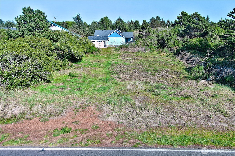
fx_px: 189
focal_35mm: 29
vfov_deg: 45.0
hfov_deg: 63.7
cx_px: 118
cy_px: 78
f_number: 2.8
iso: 100
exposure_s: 1/965
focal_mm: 10.57
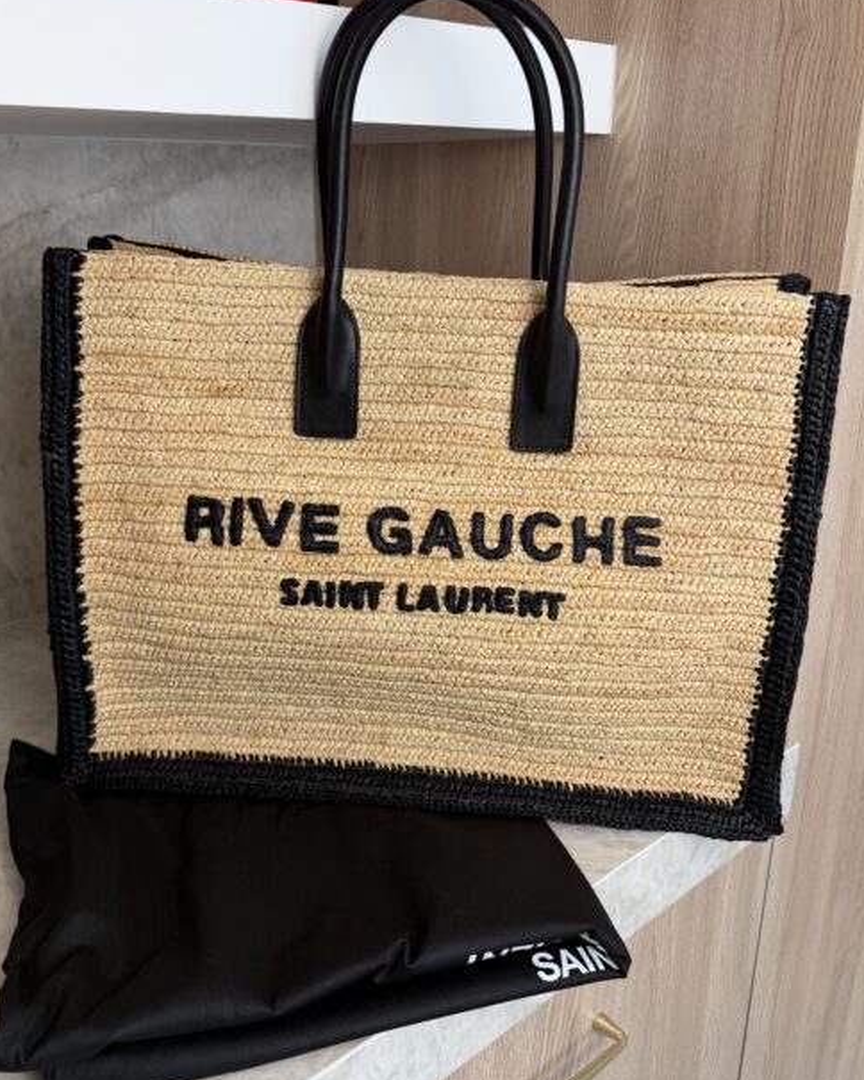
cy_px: 518
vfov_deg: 57.2
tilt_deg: -17.5
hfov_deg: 47.1
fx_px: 991
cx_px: 414
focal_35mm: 31
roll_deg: -0.2
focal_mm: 6.76
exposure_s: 1/120
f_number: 1.78
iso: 64
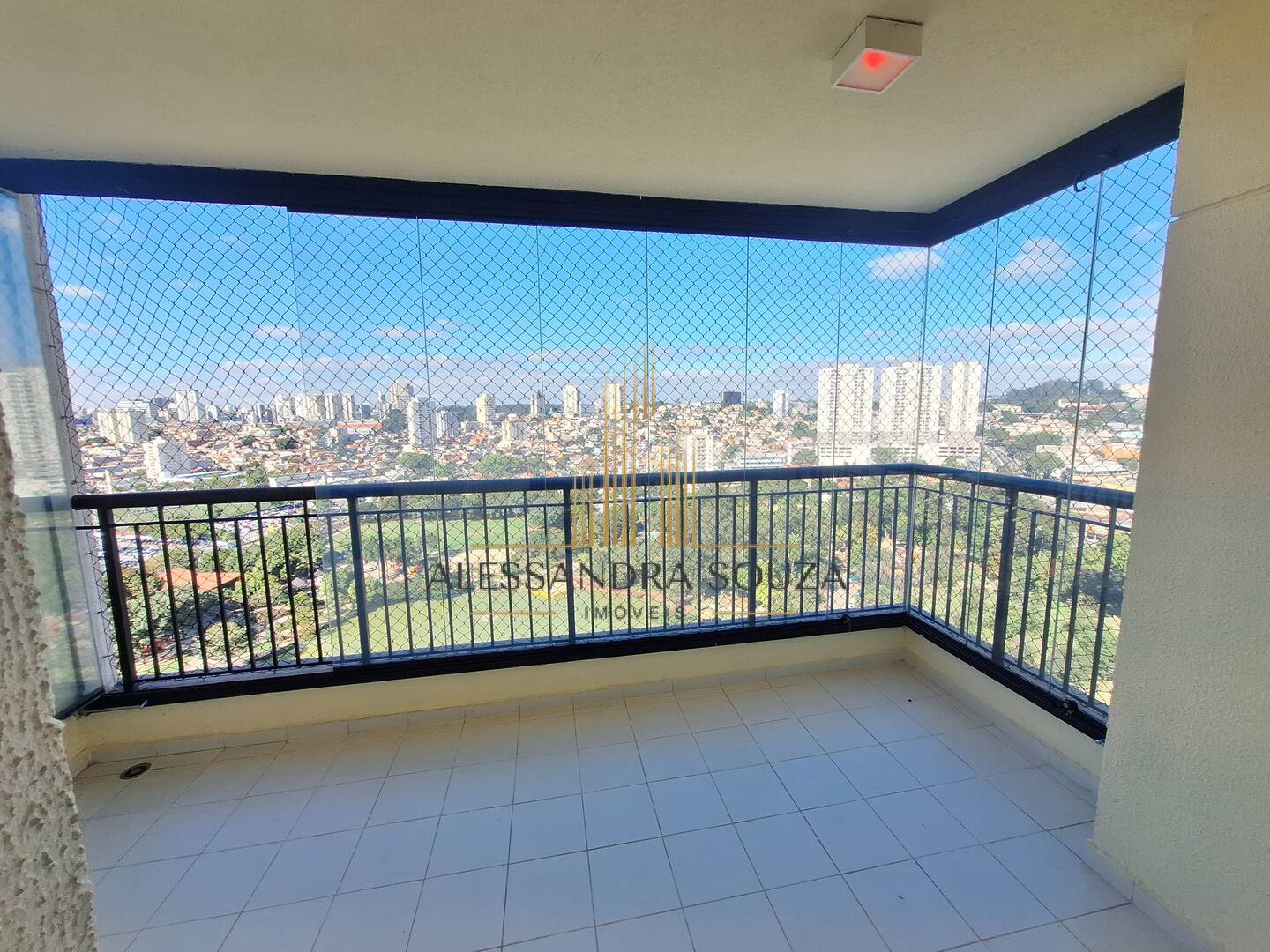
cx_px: 635
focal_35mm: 13
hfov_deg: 106.2
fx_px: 477
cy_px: 476
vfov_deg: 89.9
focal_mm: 1.74
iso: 40
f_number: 2.2
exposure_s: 1/781
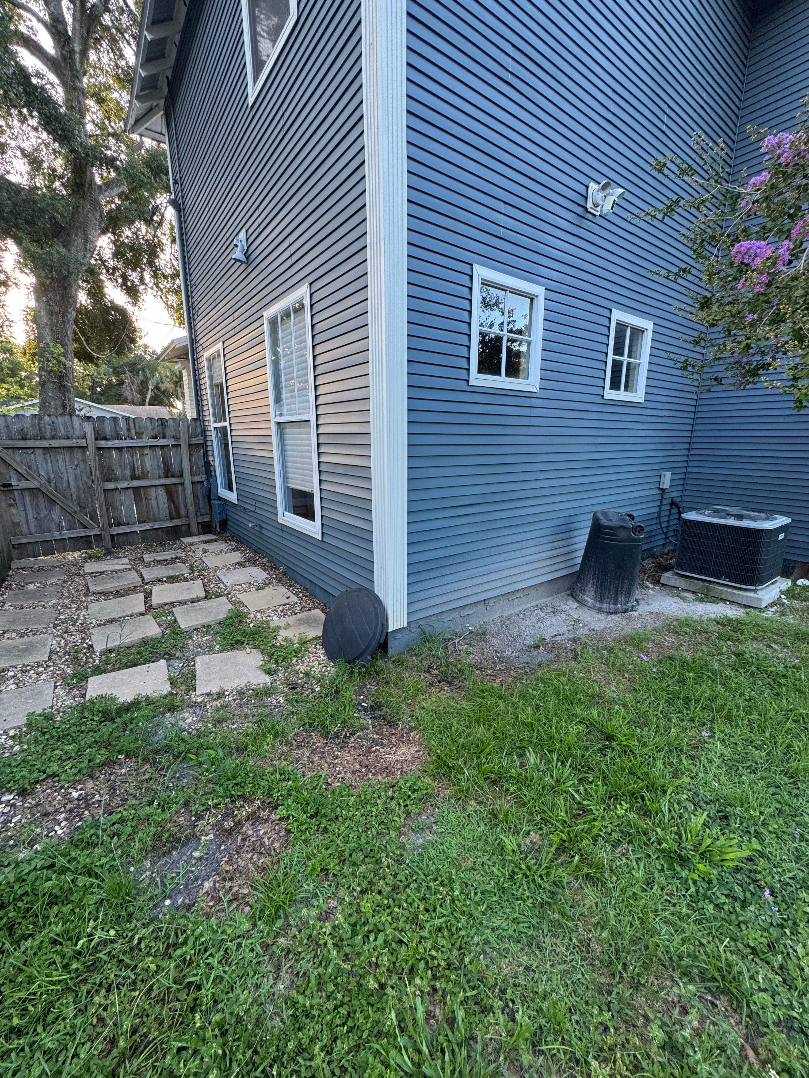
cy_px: 539
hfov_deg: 85.7
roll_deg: +0.8
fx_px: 436
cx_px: 404
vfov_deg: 102.1
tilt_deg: -14.0
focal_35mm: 14
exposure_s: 1/99
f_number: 2.2
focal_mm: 2.22
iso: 125
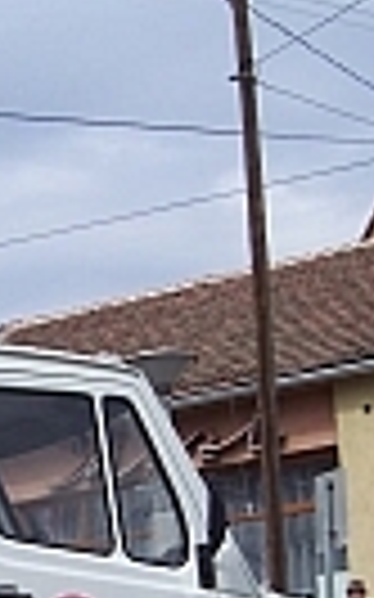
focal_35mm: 108
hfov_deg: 12.1
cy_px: 540
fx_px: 1763
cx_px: 68
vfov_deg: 19.0
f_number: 5.6
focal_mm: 5.6
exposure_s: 1/750
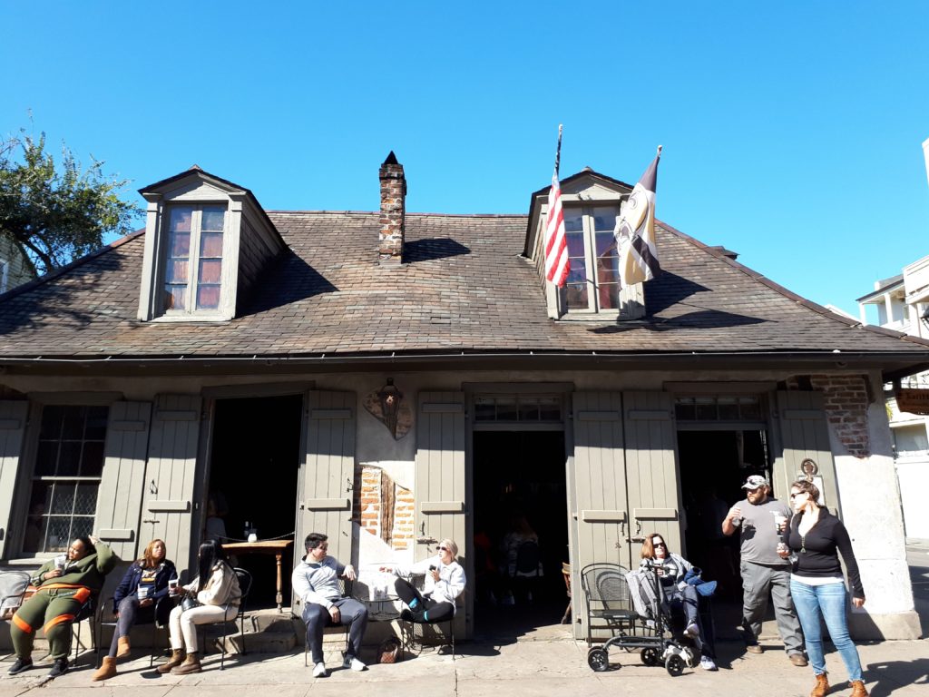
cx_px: 464
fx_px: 725
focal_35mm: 27
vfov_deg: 51.4
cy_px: 348
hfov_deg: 65.3
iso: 40
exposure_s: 1/552
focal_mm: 3.6
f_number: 1.9
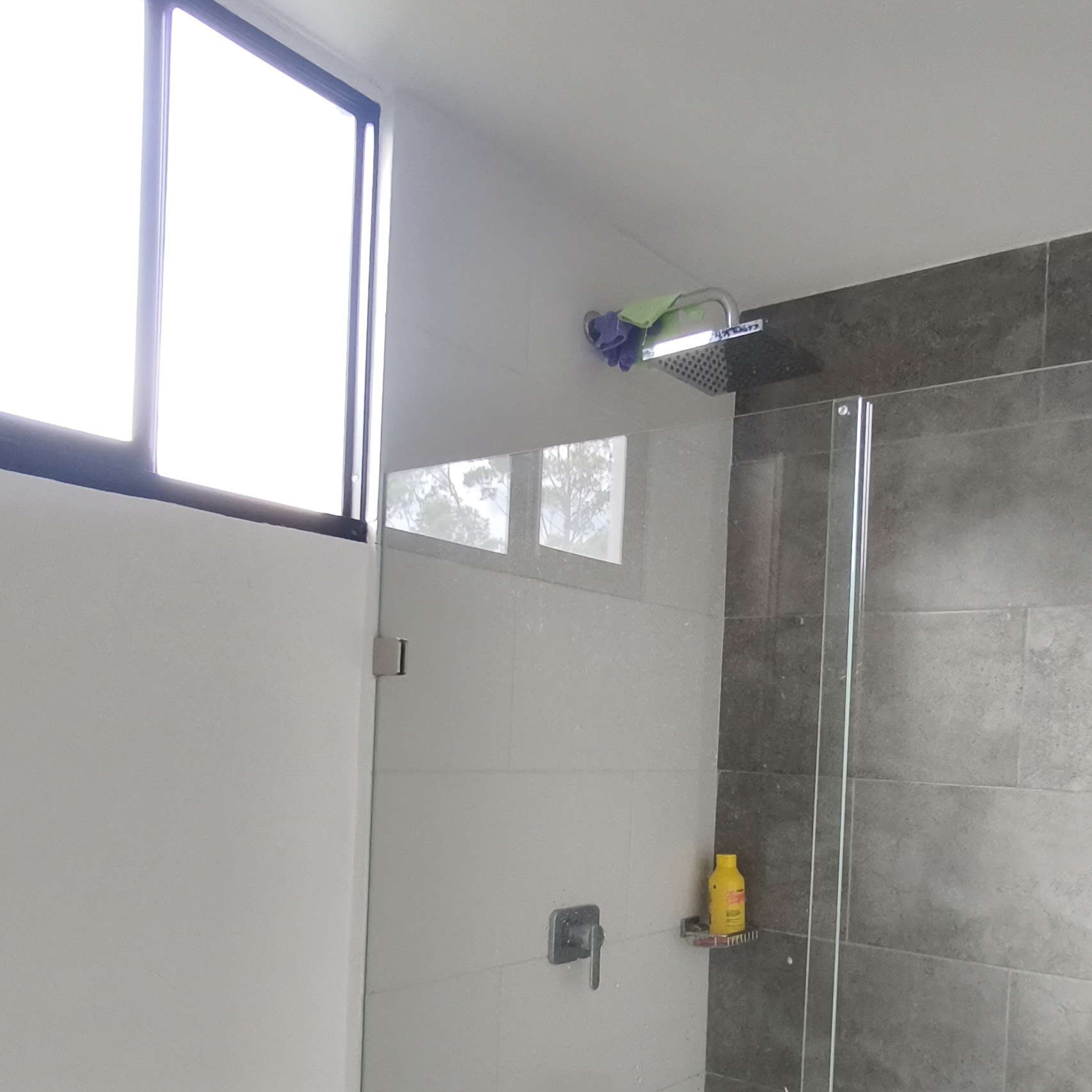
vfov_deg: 51.2
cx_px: 647
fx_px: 1106
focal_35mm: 31
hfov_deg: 52.2
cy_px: 763
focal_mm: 1.91
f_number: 2.2
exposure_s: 1/60
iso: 160
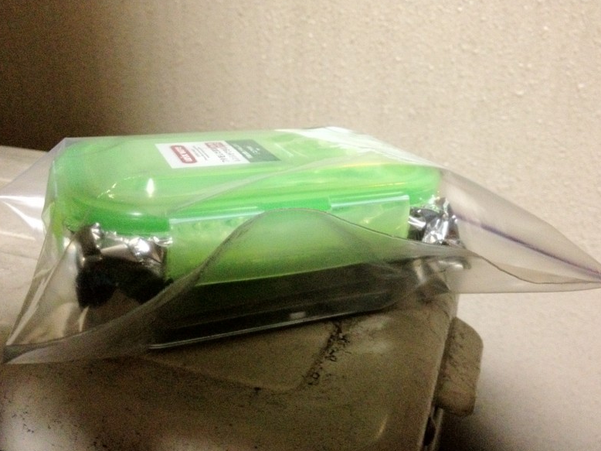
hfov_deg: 51.4
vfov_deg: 39.6
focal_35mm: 36
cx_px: 307
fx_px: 625
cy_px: 228
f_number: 2.4
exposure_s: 1/15
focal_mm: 4.28
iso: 640
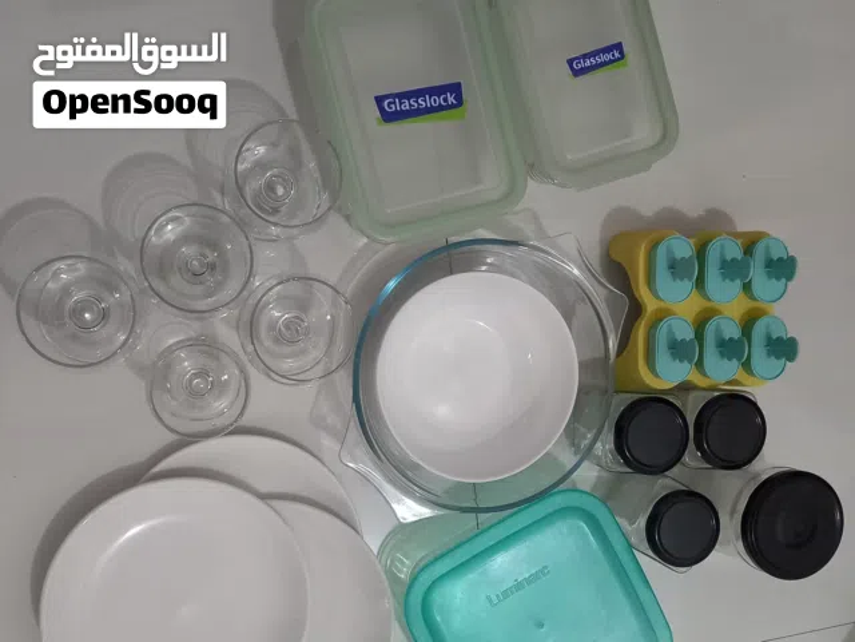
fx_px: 617
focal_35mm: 25
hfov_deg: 69.4
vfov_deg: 54.9
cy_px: 321
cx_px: 428
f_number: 2
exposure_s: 1/25
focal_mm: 4.6
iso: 400
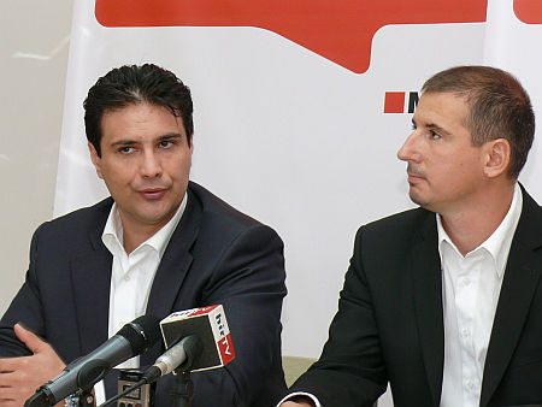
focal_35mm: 105
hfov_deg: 18.7
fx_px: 1645
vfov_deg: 14.1
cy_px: 204
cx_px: 271
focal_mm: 13.7
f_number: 4
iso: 100
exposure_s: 1/30
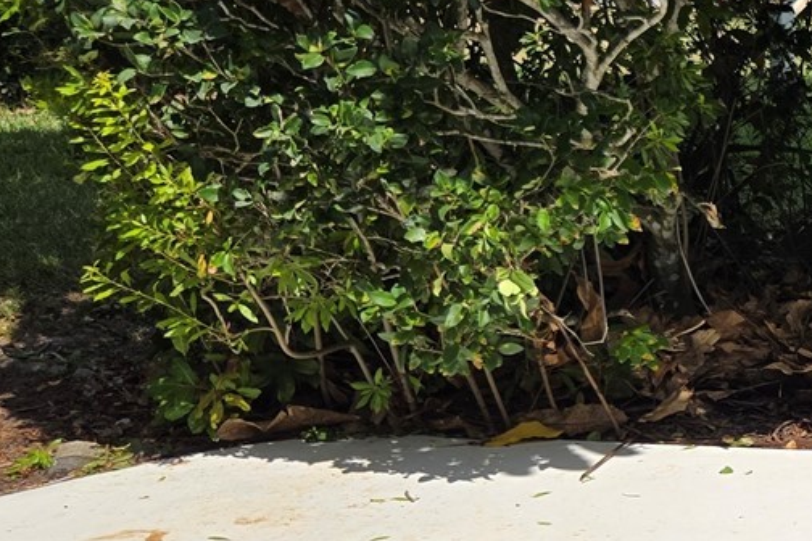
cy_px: 377
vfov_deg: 17.9
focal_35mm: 76
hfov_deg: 23.2
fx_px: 1714
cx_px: 1094
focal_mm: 5.4
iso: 25
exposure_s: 1/2544
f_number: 1.8
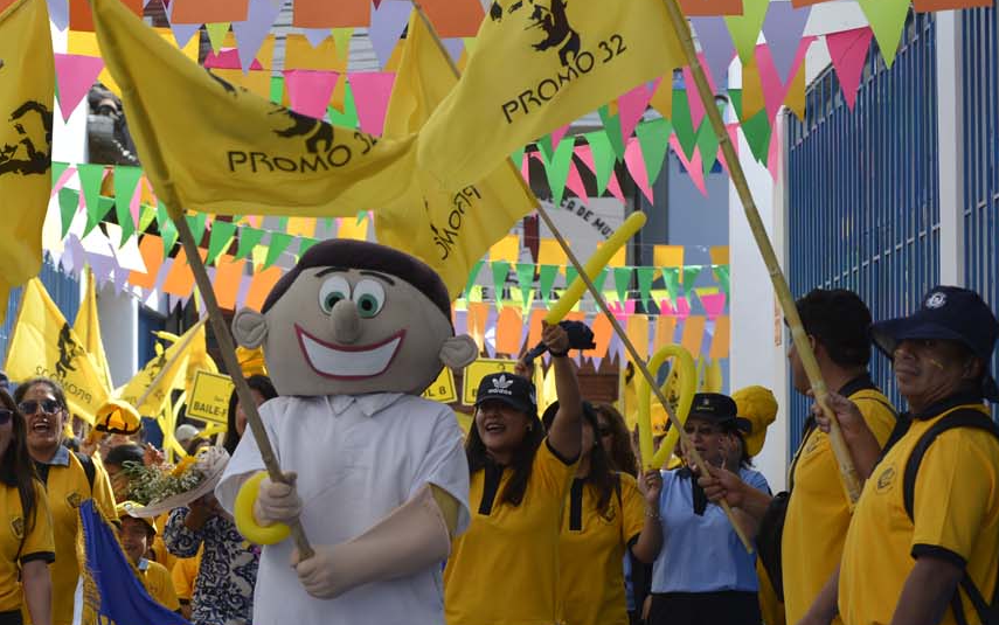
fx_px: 3677
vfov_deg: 9.7
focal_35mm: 135
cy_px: 465
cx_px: 159
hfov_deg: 15.3
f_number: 5.6
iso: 220
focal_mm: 70
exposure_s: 1/500
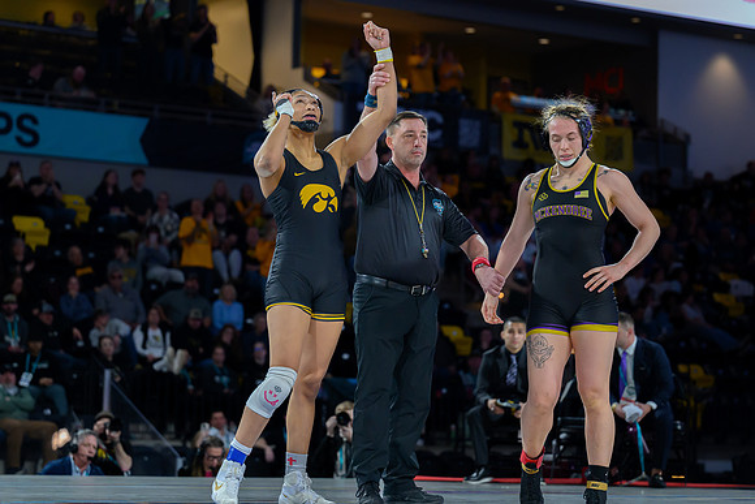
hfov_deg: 19.1
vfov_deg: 12.8
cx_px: 321
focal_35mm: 107
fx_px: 2239
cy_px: 204
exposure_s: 1/800
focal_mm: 89
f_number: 2.8
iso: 3600
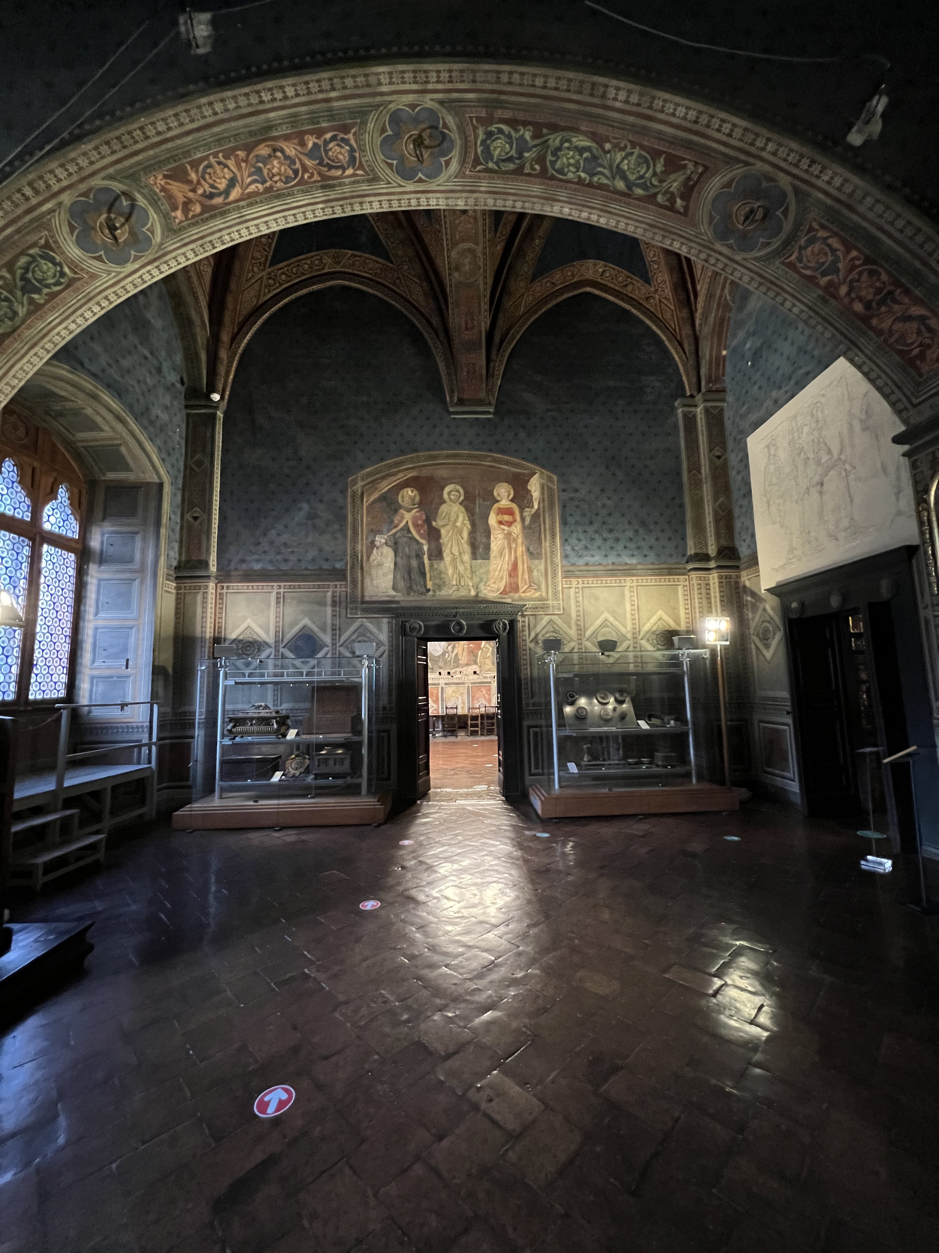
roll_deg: +2.3
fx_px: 470
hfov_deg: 89.9
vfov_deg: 106.2
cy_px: 626
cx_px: 470
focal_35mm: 13
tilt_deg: +8.6
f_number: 1.8
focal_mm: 1.57
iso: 1000
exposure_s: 1/33
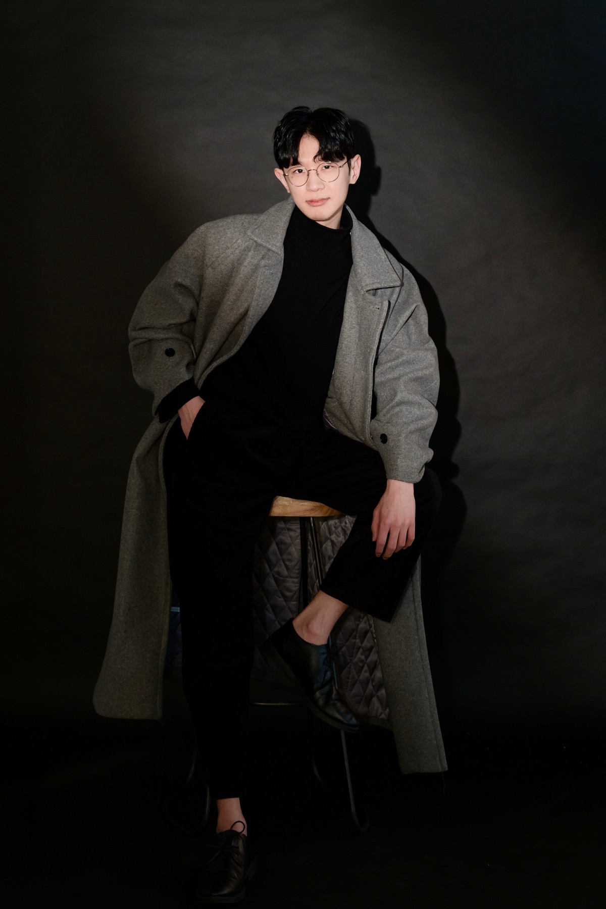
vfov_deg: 40.3
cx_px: 303
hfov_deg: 27.5
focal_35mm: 49
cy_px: 454
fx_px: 1237
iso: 1000
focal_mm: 49
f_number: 5.6
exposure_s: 1/125
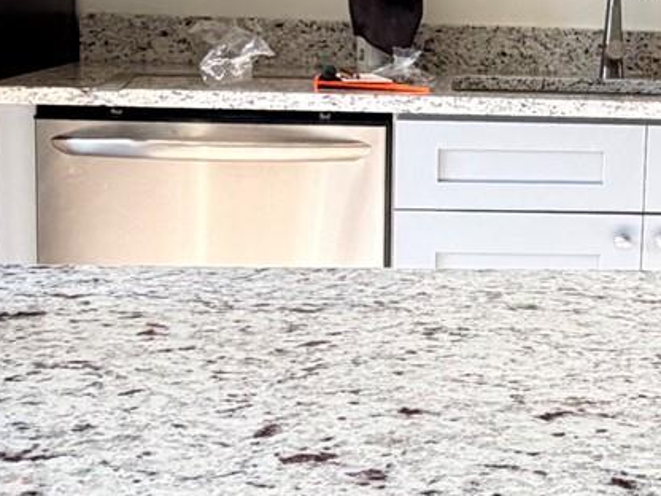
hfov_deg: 27.0
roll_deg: -1.5
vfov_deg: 21.2
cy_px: 154
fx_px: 1318
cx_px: 613
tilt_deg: -8.5
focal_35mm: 69
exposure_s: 1/88
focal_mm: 2.22
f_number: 2.2
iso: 320
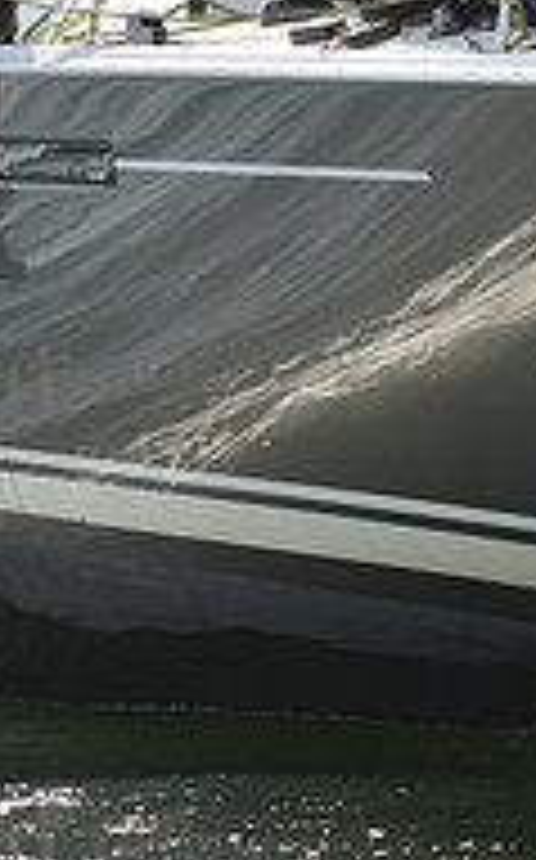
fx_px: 5083
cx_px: 428
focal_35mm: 217
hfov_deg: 6.0
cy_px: 133
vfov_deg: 9.6
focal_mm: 70
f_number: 2.8
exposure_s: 1/1250
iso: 250
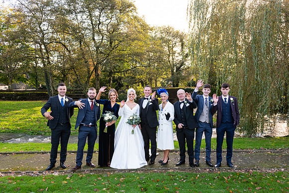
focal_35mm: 29
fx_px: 233
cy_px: 96
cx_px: 144
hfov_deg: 63.6
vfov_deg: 45.0
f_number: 6.3
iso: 500
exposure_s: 1/160
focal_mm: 29
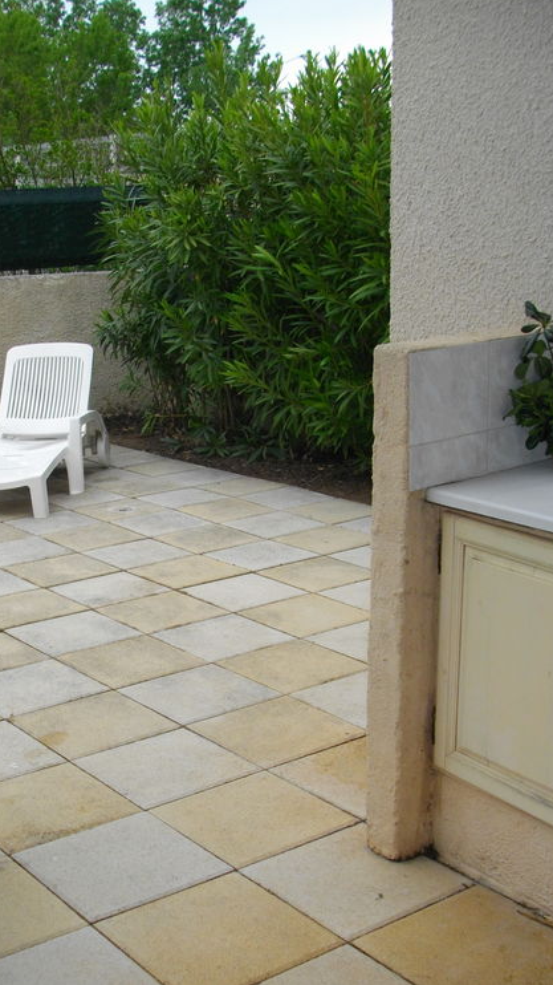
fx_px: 1226
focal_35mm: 47
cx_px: 146
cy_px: 490
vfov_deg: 43.7
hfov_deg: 25.2
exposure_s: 1/250
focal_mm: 5.7
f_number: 2.9
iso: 100
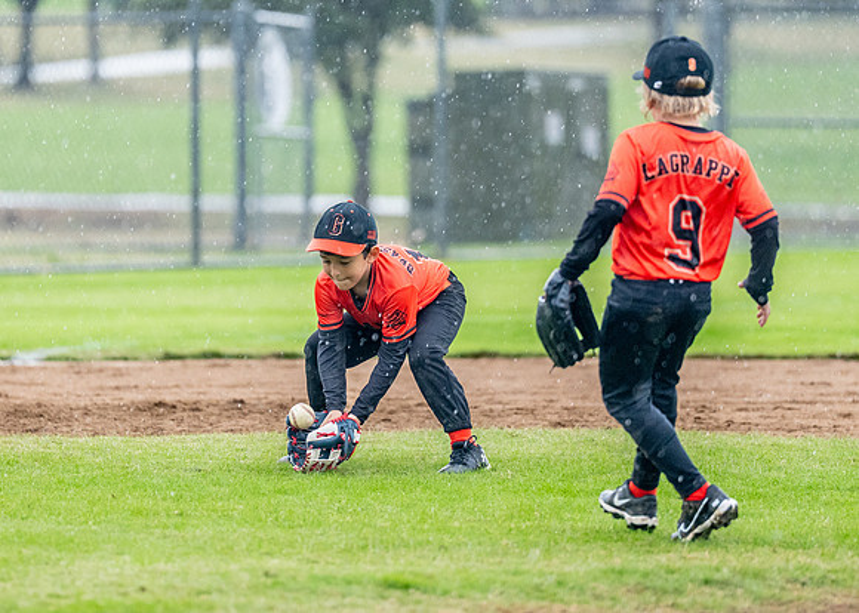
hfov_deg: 5.3
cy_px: 238
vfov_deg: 3.8
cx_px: 372
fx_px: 9279
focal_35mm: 380
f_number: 2.8
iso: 1250
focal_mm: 200
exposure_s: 1/1000
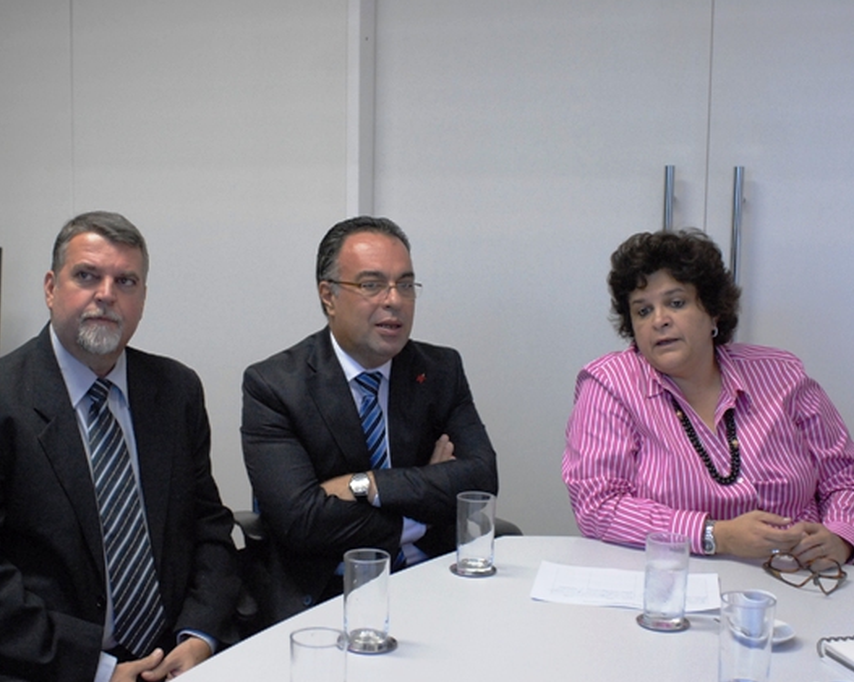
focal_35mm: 48
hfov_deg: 38.7
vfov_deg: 31.4
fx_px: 1213
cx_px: 358
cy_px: 343
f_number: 3.5
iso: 1000
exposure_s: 1/50
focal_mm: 28
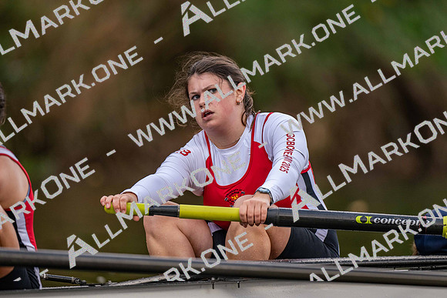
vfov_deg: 2.3
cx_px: 224
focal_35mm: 600
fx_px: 7451
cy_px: 149
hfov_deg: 3.4
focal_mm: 600
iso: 1600
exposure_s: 1/2500
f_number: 4
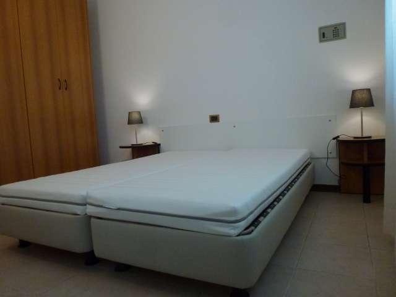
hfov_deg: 69.4
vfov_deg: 54.9
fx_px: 286
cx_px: 198
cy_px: 148
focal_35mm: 25
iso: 400
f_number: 3.3
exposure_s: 1/60
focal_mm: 4.3
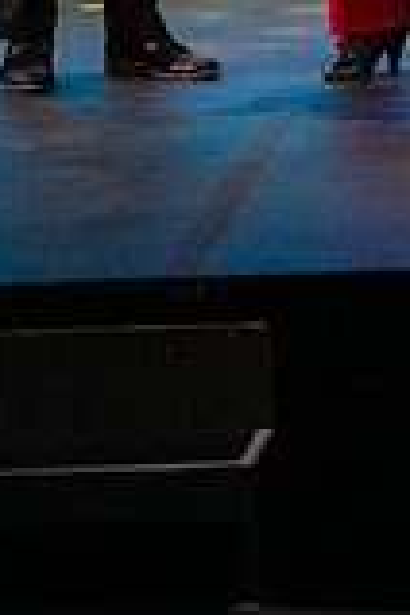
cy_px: -248
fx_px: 6508
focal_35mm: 381
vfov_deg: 5.4
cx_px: 499
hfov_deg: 3.6
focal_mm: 135
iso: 4000
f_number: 3.2
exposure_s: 1/200
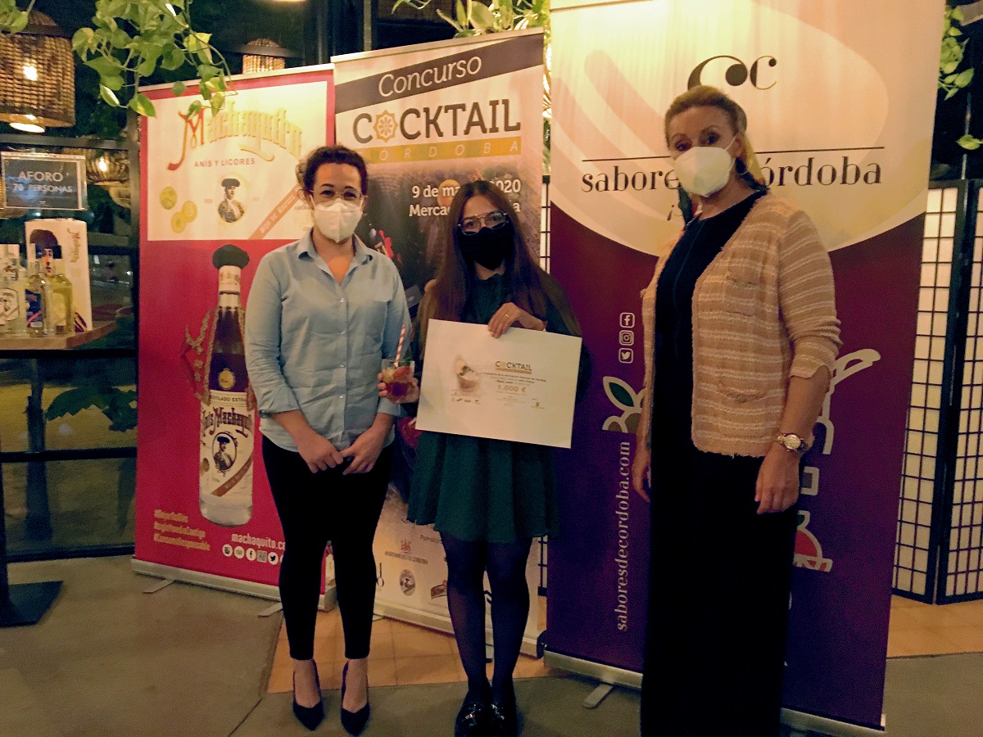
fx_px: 824
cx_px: 492
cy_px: 368
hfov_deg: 61.7
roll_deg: -0.6
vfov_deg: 48.2
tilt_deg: -6.2
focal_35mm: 29
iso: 320
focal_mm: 4.15
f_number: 2.2
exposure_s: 1/17
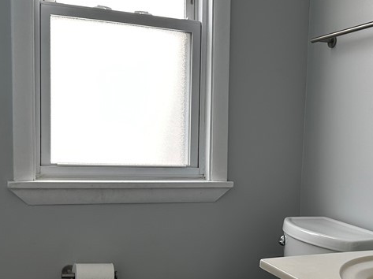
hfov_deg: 36.2
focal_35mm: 52
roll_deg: -1.7
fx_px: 560
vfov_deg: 27.8
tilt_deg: -5.6
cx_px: 270
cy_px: 184
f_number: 1.78
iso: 100
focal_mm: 6.86
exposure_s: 1/121
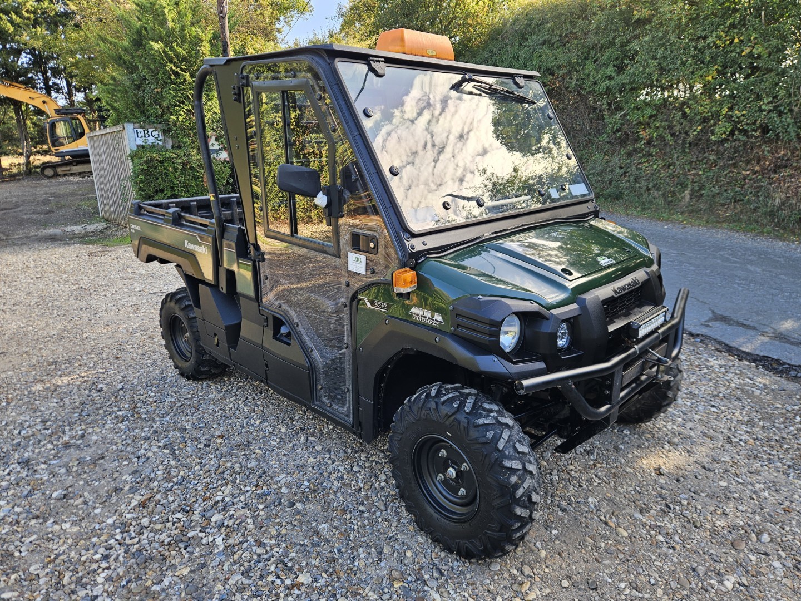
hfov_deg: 73.9
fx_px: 532
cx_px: 400
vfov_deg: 58.9
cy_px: 300
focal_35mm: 23
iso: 25
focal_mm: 5.4
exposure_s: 1/121
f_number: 1.8
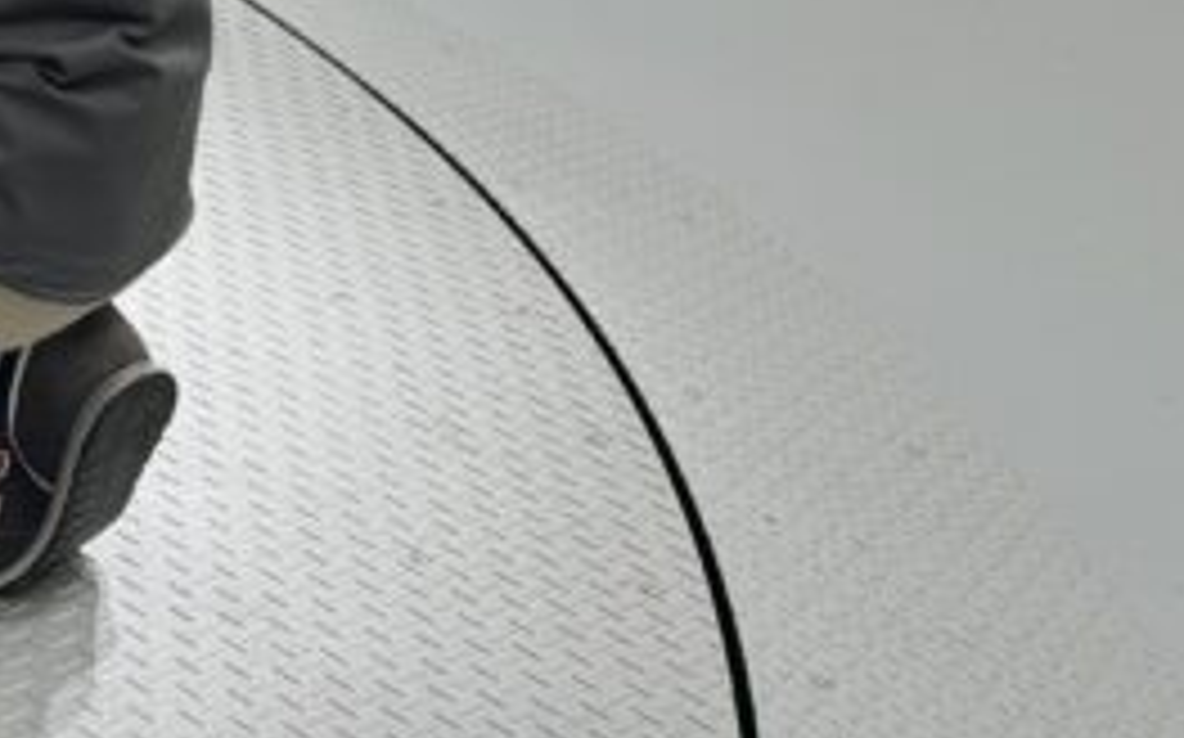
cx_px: -509
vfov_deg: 11.2
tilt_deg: -1.2
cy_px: -972
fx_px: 3192
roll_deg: -1.1
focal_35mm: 99
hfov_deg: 18.9
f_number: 1.78
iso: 80
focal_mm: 6.76
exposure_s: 1/121
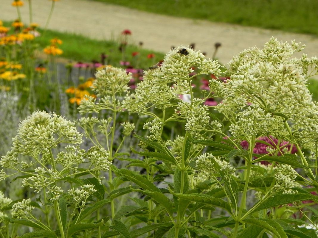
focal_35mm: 162
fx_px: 1488
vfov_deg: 9.2
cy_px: 119
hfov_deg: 12.2
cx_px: 159
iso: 160
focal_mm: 28.8
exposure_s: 1/320
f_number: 5
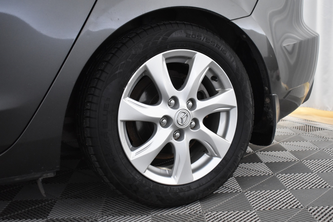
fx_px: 402
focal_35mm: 44
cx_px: 166
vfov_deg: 30.8
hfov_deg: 45.0
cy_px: 111
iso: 2000
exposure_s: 1/50
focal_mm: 29
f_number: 4.2
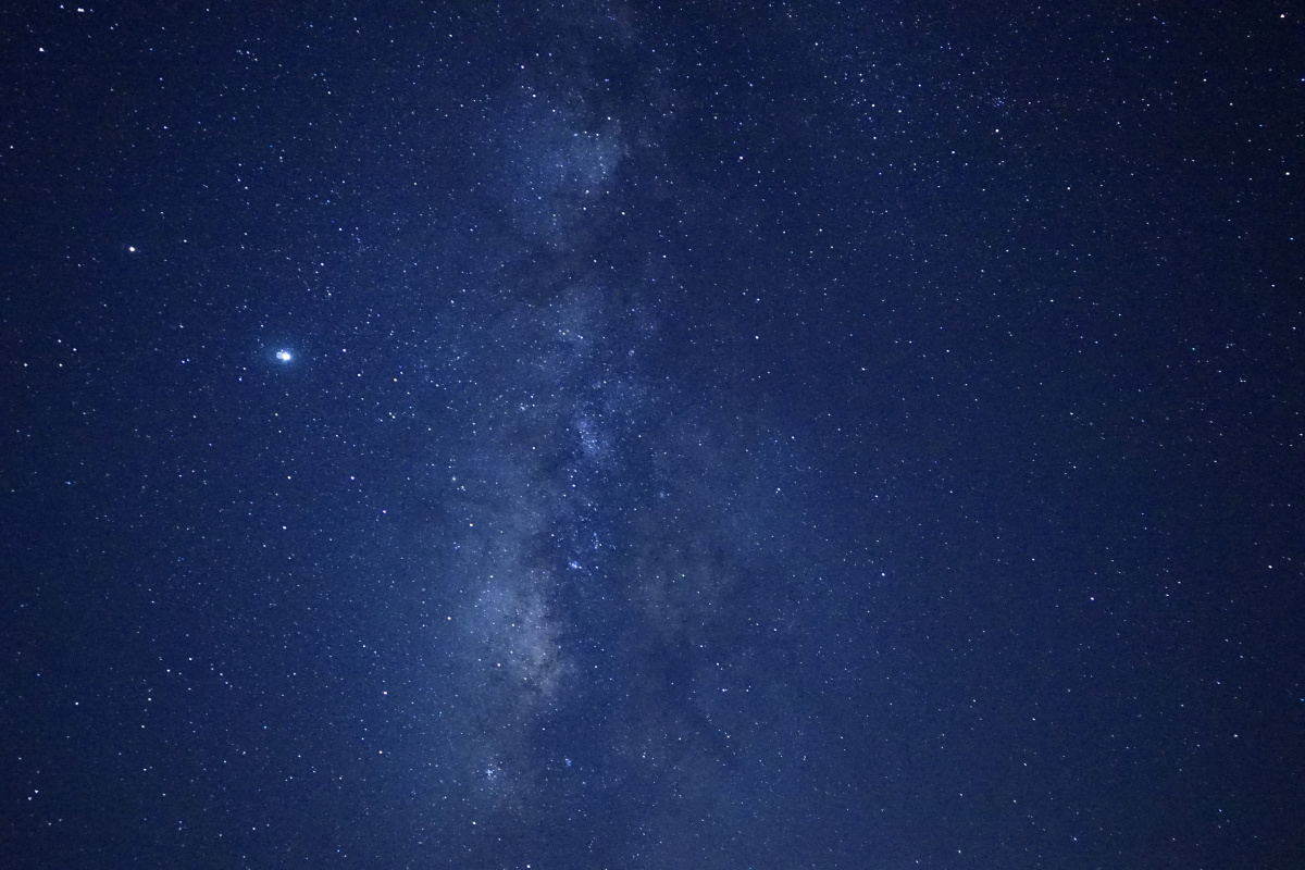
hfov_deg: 60.3
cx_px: 652
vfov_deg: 42.3
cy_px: 435
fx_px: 1124
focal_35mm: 31
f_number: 3.5
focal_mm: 31
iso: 6400
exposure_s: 15
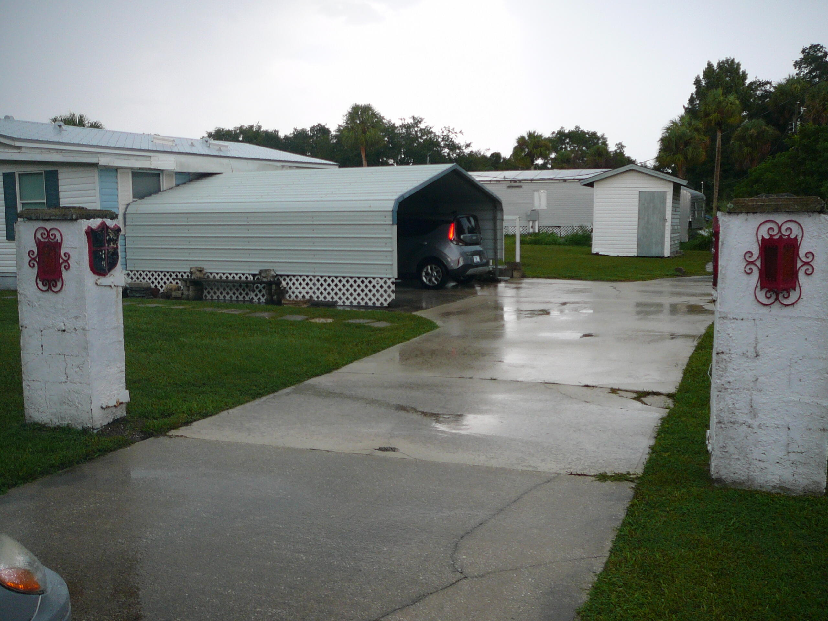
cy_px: 310
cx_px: 414
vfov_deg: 40.7
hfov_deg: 52.6
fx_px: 837
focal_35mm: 35
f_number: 2.8
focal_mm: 5.2
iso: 80
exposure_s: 1/80
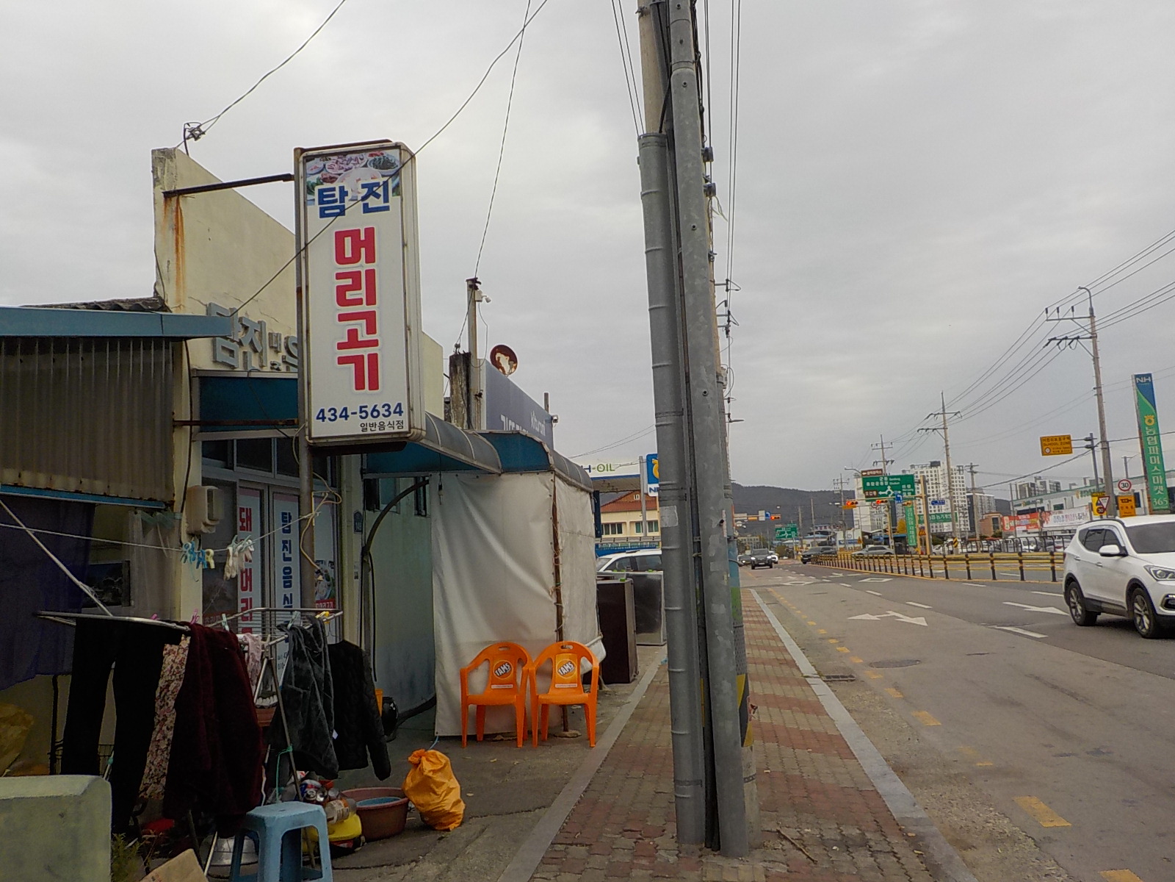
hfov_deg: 60.0
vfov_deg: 46.8
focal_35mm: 30
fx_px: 1018
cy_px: 441
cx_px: 588
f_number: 3.3
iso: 125
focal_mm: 4.1
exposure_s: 1/800
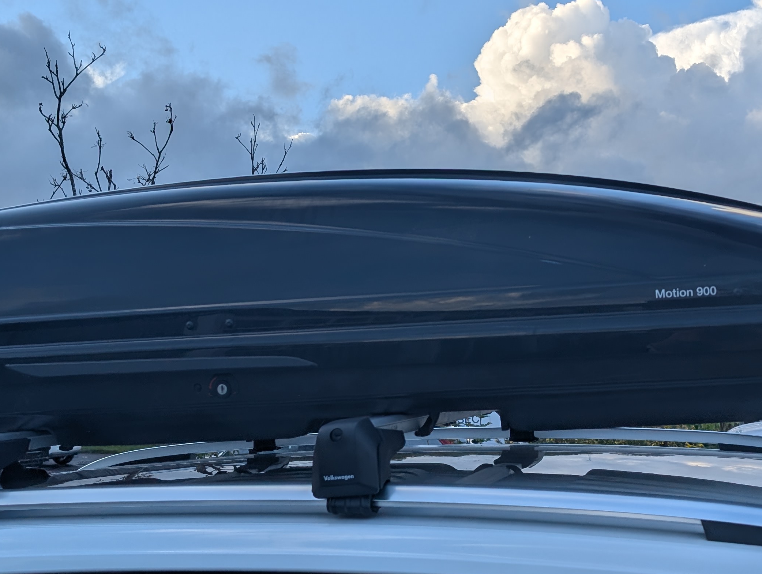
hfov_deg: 40.4
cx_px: 403
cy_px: 310
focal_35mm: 47
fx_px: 1036
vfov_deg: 30.9
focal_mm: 6.9
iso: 20
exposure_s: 1/742
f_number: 1.68
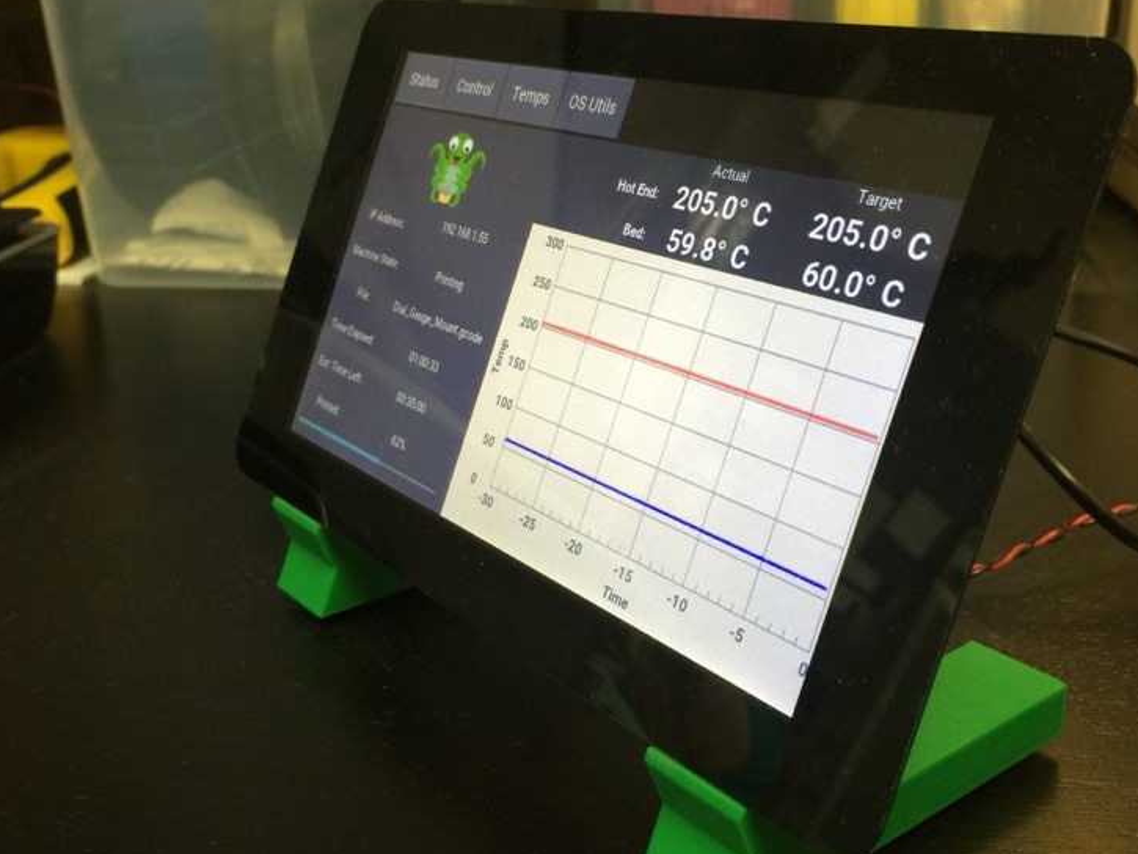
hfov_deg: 46.7
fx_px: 1315
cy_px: 421
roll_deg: +0.1
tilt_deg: -19.7
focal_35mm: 40
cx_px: 628
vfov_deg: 36.0
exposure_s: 1/15
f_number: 2.2
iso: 64
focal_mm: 4.15
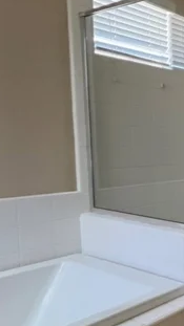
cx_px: 384
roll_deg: -1.7
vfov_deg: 58.0
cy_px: 167
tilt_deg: -5.4
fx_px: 295
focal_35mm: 34
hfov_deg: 18.3
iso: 250
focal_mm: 1.57
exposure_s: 1/120
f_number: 1.8
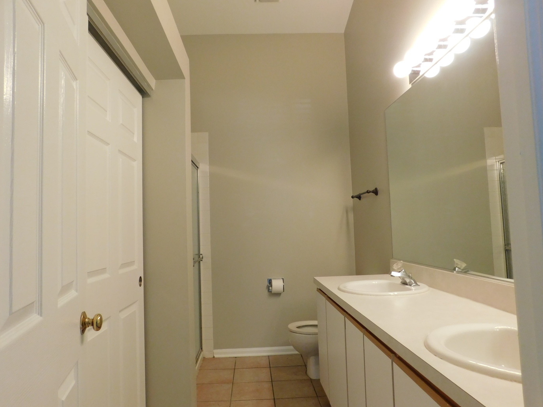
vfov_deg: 56.8
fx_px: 376
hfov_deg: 71.6
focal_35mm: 24
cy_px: 200
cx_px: 260
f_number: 3
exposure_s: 1/30
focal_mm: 4
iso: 280
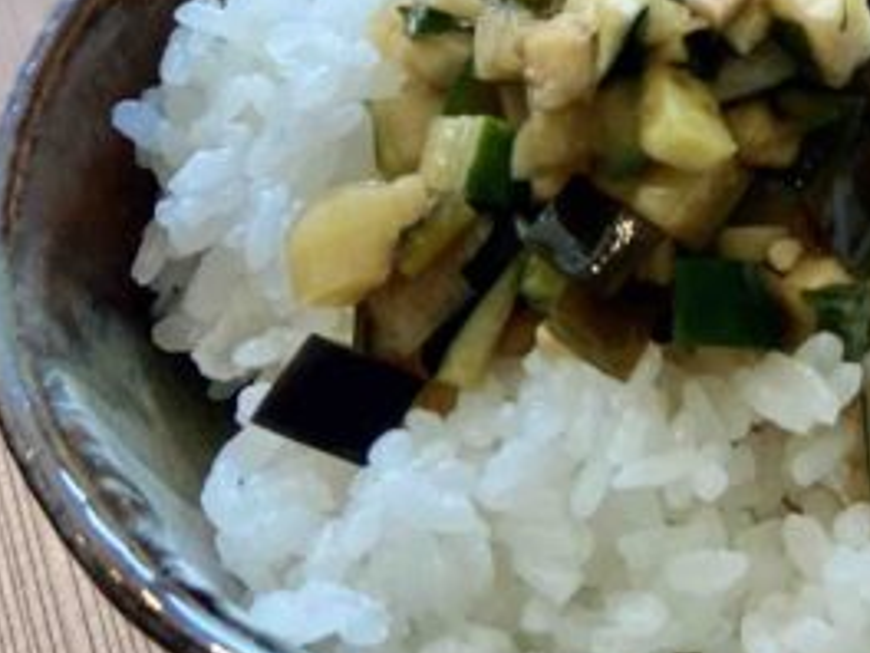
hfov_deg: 18.4
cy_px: -307
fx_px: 2538
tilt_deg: -43.8
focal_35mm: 101
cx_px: 1045
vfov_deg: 13.8
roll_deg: -6.2
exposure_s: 1/122
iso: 80
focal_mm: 4.25
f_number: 1.8
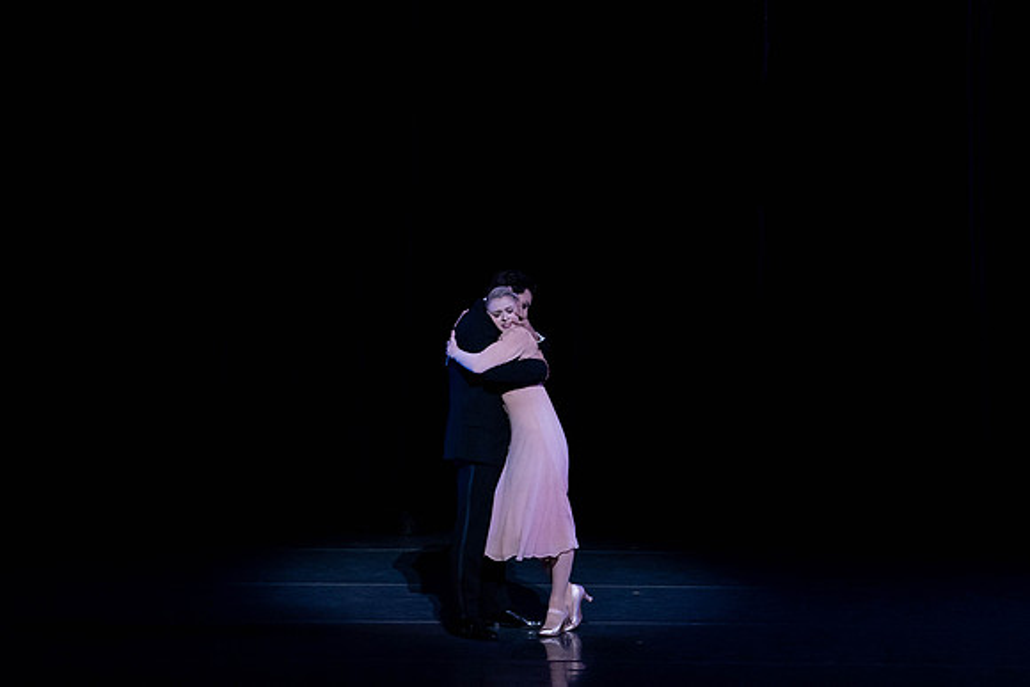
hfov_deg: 6.3
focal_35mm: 326
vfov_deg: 4.2
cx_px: 442
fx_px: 9316
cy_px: 276
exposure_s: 1/320
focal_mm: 200
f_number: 4
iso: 2500
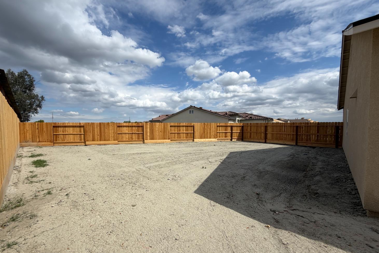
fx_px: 158
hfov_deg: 100.4
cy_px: 136
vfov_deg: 77.2
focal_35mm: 15
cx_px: 186
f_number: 2.2
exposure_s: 1/1698
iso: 25
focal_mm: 2.22
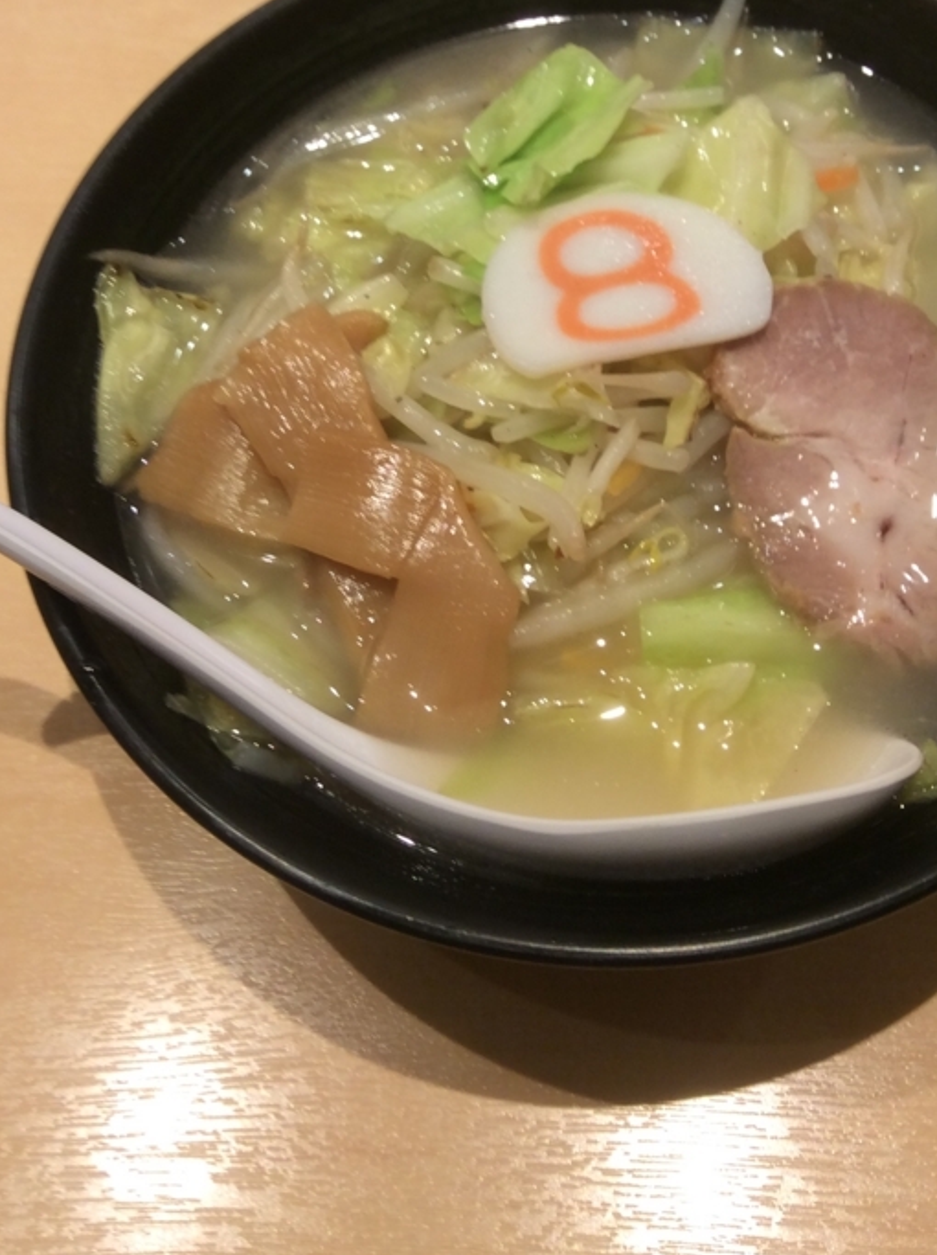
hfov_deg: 30.2
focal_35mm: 48
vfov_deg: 38.8
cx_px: 490
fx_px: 1737
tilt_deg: -59.2
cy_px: 338
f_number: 2.4
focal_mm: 3.3
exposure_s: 1/24
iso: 40
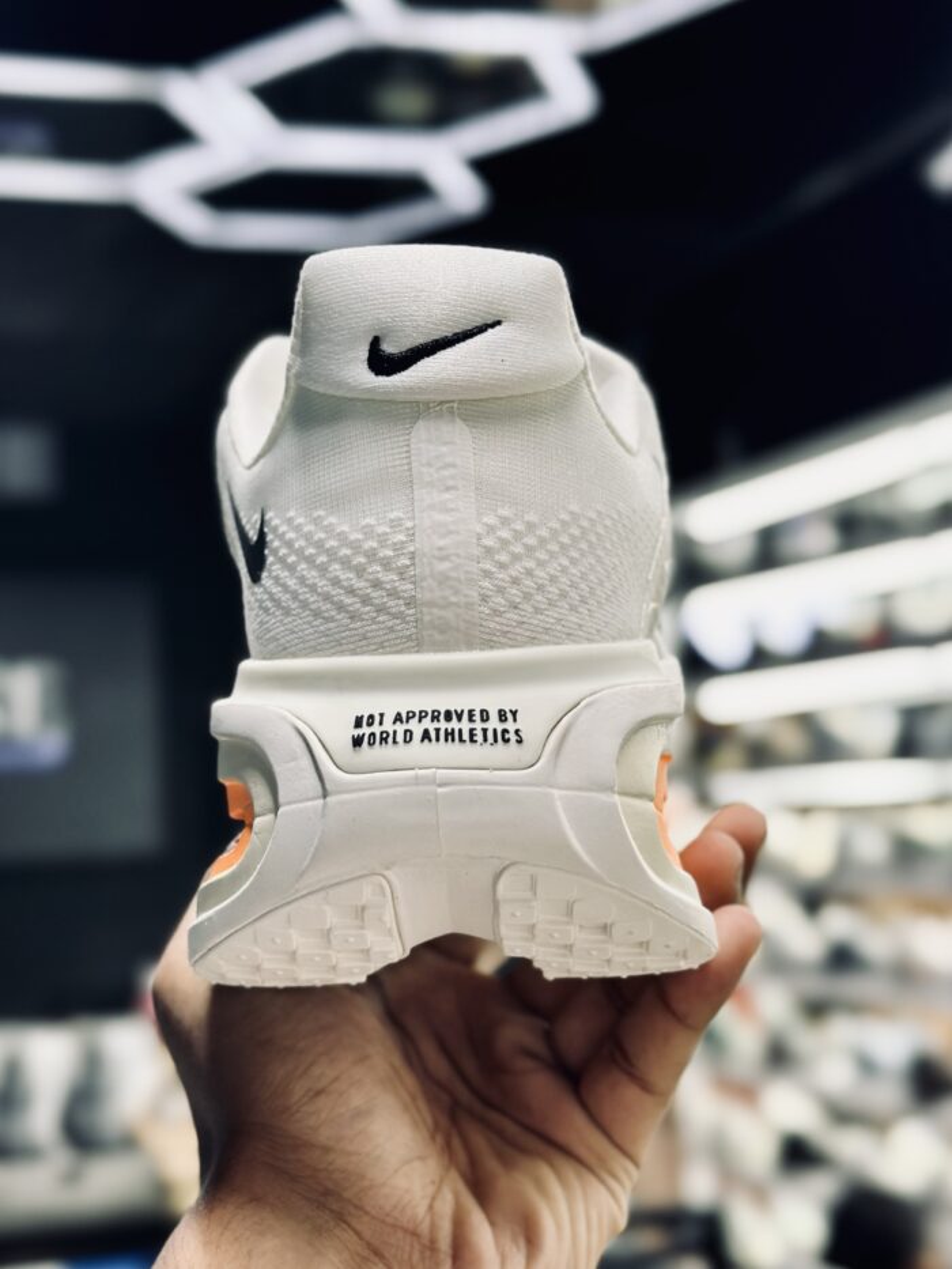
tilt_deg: +4.4
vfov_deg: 39.7
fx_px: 1760
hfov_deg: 30.3
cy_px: 634
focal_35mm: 48
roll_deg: -0.5
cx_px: 476
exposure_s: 1/100
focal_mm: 6.86
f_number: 1.78
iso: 80
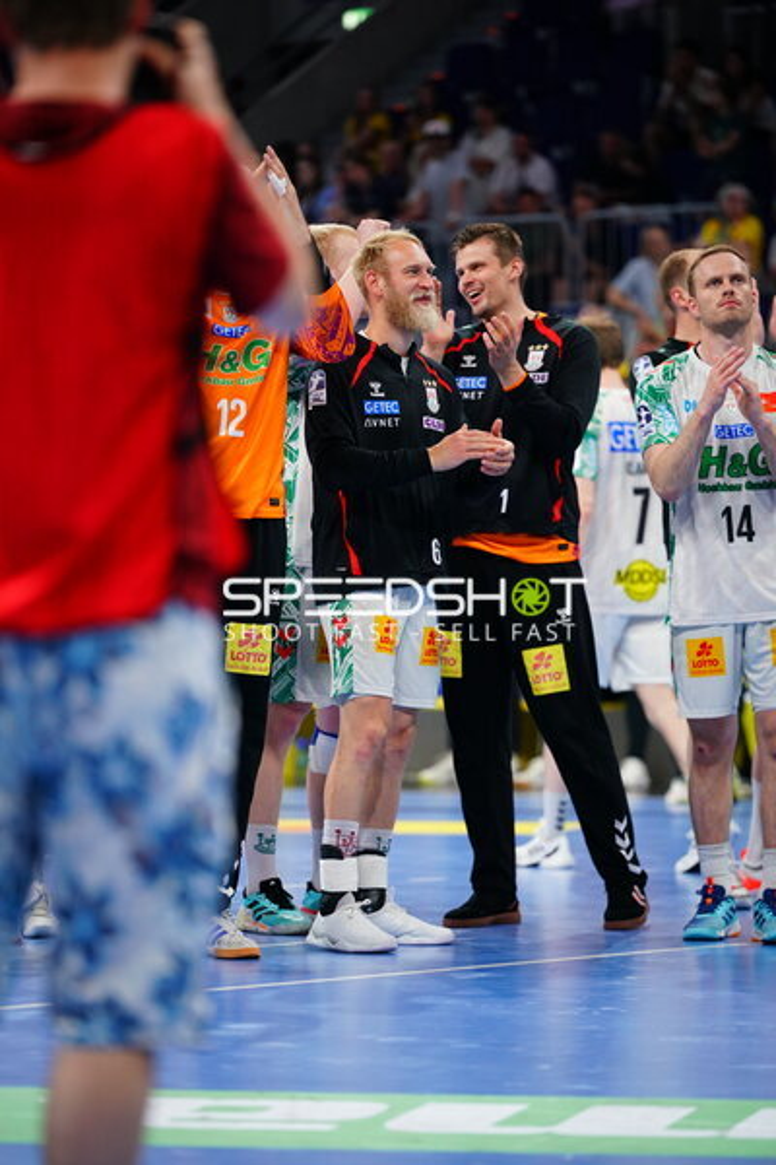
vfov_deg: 12.7
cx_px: 388
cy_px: 582
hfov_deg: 8.5
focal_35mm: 162
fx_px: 5238
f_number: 2.8
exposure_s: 1/1600
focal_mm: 162
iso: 2500
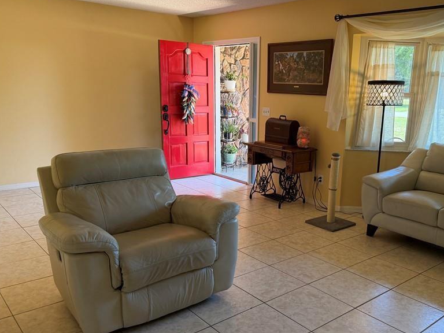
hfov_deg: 56.1
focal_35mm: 32
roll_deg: +0.3
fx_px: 410
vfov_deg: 44.1
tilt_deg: -11.0
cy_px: 187
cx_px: 279
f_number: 1.78
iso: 200
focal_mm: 6.76
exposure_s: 1/146
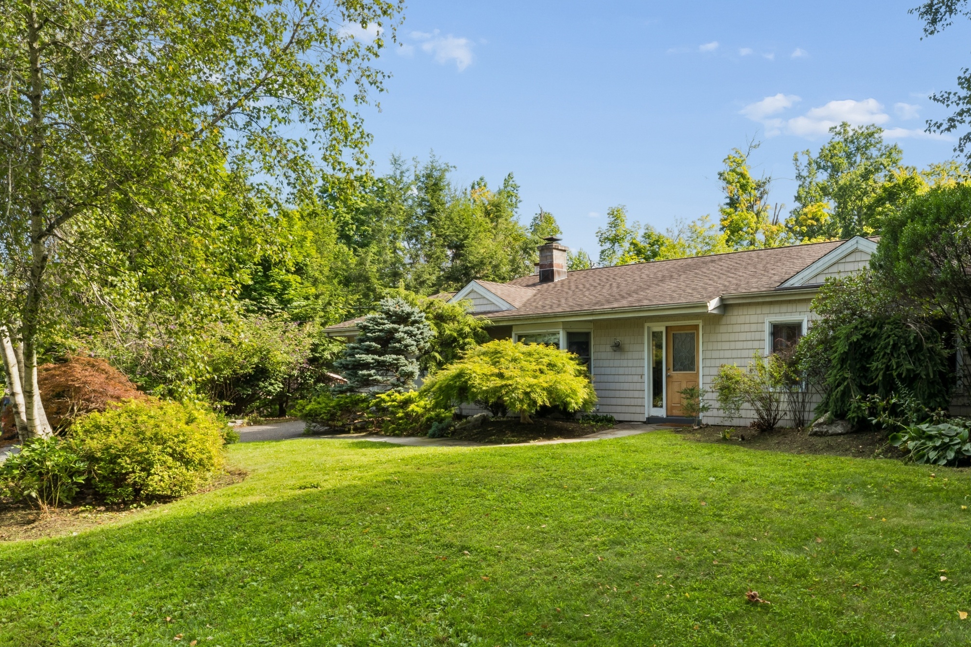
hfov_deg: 65.1
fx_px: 738
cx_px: 640
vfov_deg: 47.0
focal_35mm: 27
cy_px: 394
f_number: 22
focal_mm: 17.9
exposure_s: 1/5
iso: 100
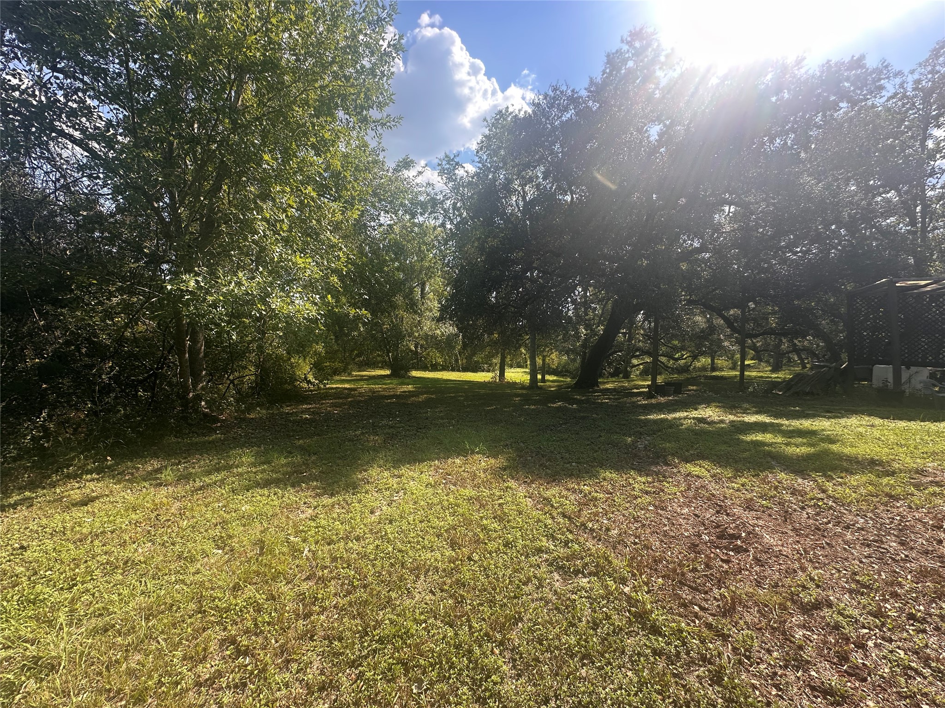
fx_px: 382
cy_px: 354
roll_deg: -3.1
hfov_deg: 102.1
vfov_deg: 85.7
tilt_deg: -1.6
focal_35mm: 14
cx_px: 472
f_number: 2.2
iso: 40
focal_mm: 2.22
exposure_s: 1/673
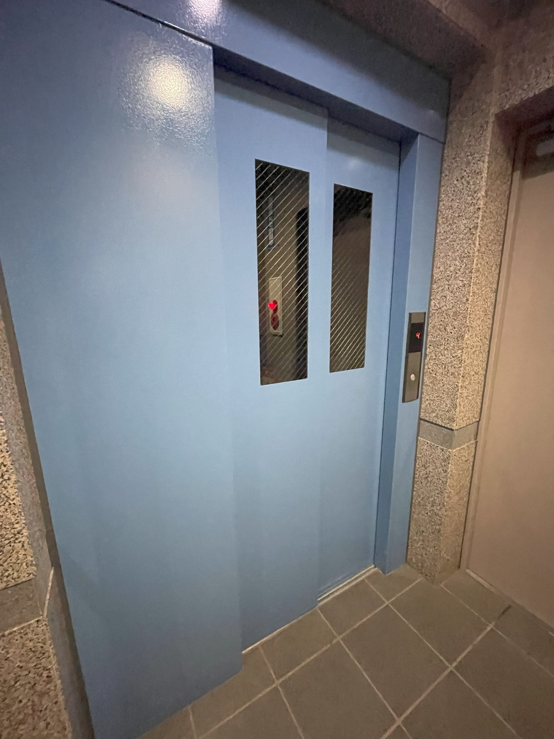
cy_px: 370
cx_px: 277
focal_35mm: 14
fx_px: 299
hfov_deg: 85.7
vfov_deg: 102.1
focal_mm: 1.55
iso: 1250
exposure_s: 1/31
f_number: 2.4
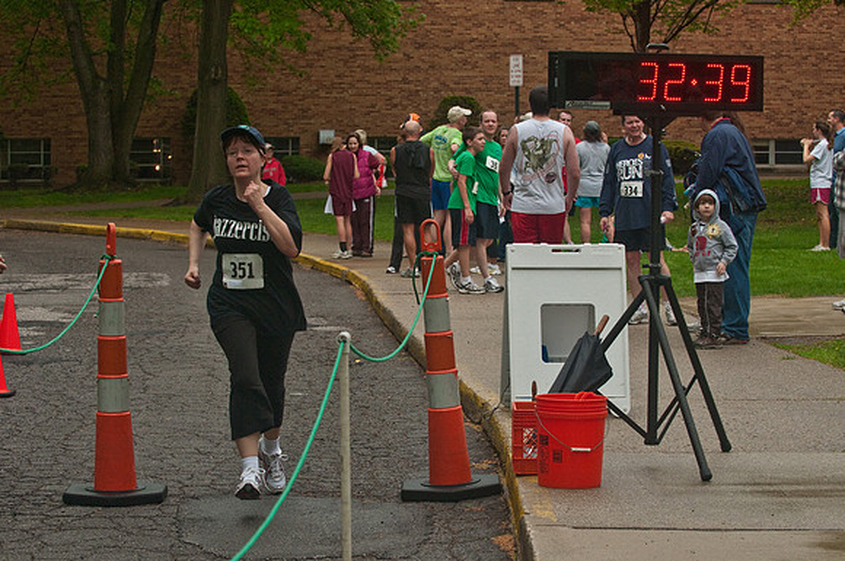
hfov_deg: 19.5
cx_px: 422
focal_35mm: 105
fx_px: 2461
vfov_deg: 13.0
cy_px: 280
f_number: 6.3
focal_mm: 70
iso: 1600
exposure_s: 1/400
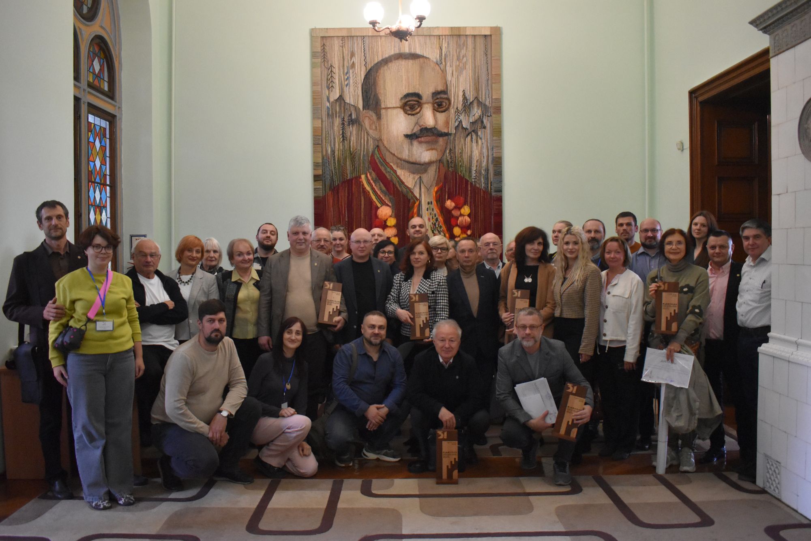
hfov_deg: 61.9
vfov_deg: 43.6
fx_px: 676
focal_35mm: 30
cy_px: 270
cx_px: 406
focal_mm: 20
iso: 4000
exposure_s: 1/60
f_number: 3.8
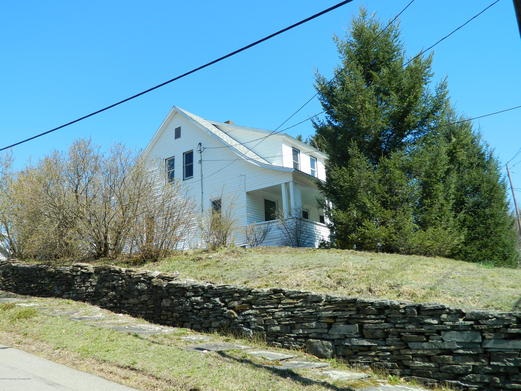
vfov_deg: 45.4
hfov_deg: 58.4
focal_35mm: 31
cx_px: 260
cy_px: 196
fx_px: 467
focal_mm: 5.6
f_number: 3.2
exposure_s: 1/500
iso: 80
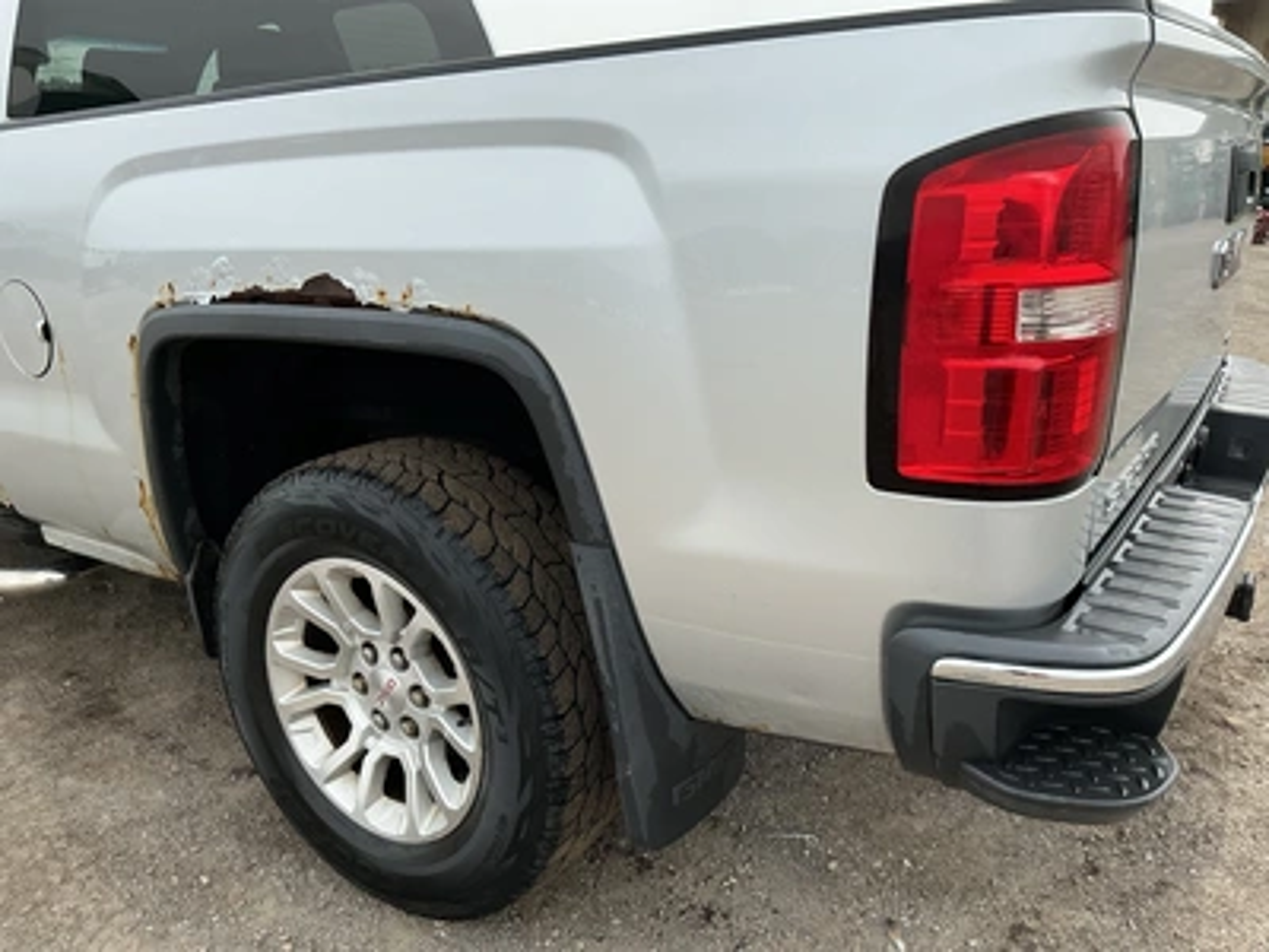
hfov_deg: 63.4
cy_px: 476
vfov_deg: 49.7
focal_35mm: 28
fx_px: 1026
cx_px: 634
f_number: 1.8
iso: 25
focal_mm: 3
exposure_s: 1/978
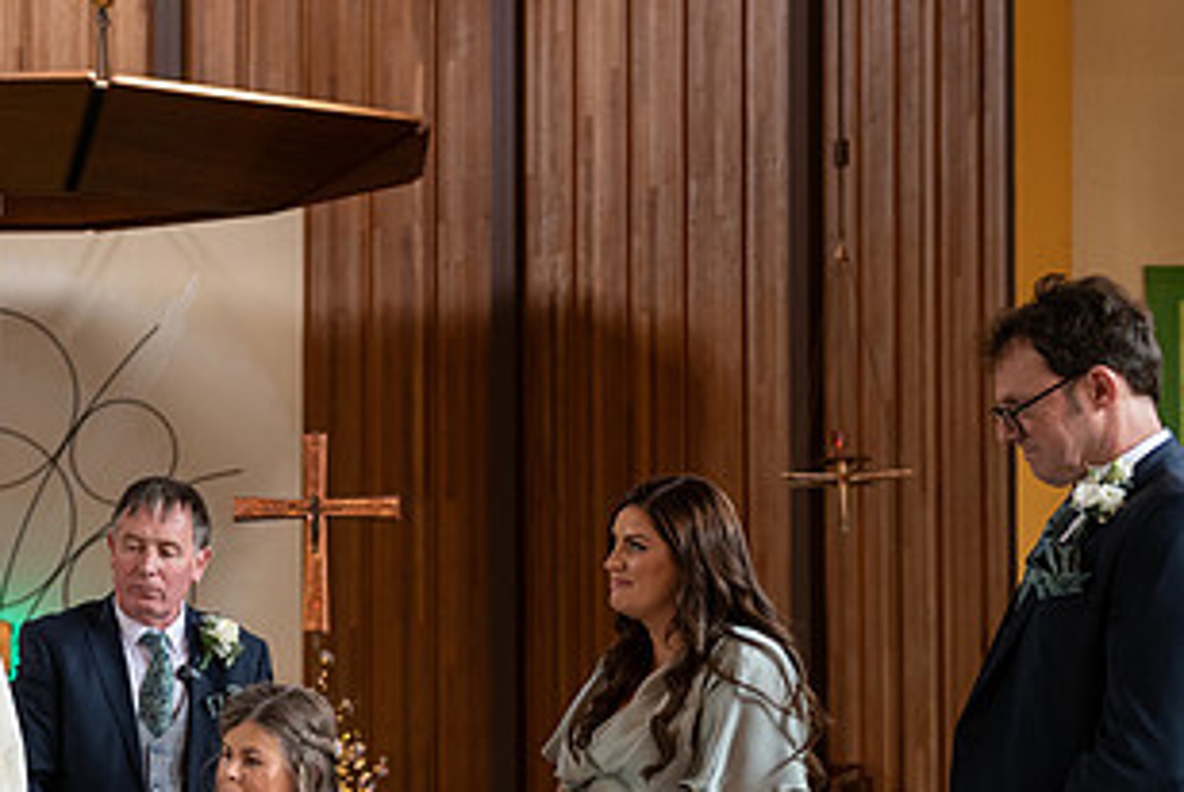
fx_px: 2601
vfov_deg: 17.2
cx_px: 273
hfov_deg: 25.3
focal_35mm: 79
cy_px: 652
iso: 640
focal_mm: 42
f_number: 3.5
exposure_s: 1/160
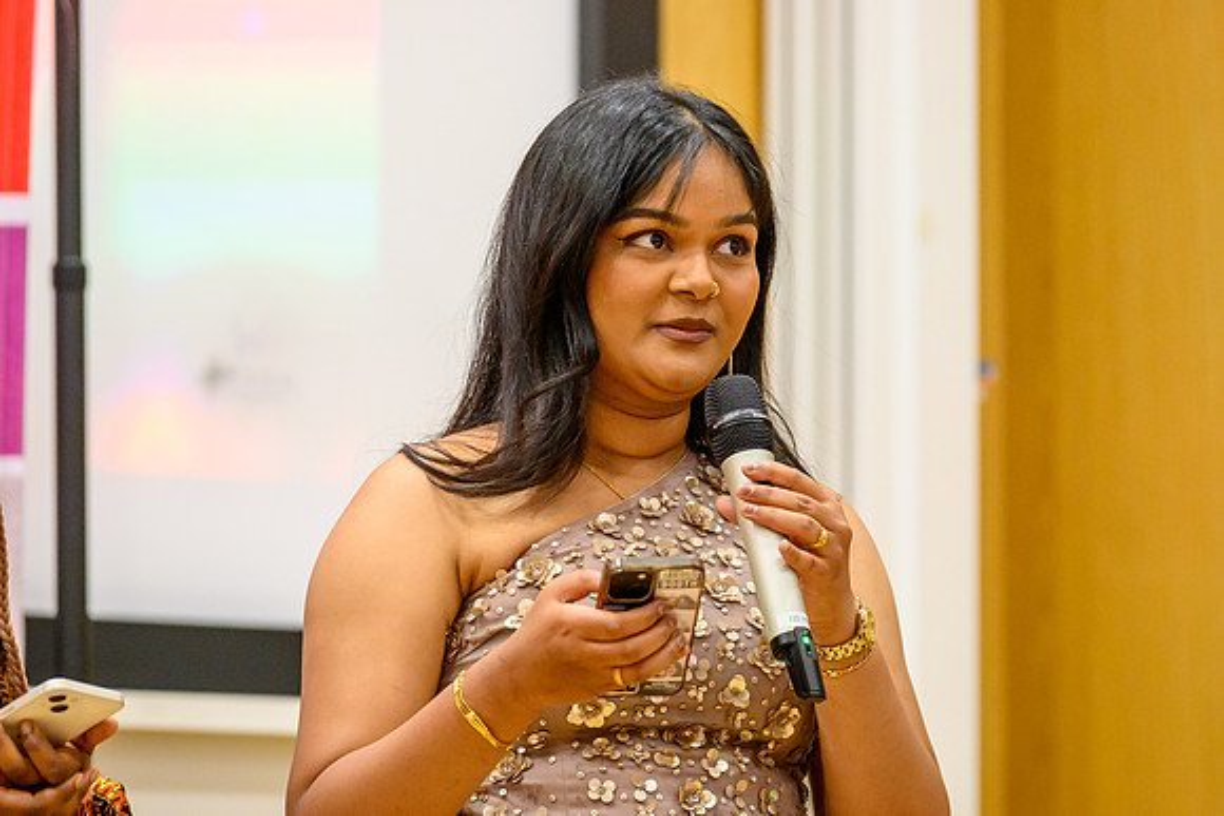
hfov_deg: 9.1
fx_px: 7667
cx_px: 612
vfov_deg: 6.1
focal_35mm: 225
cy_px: 408
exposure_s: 1/400
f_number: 2.8
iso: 4000
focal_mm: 150
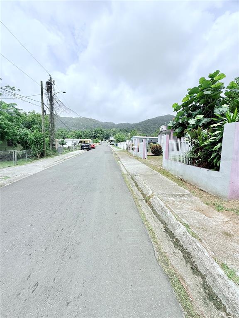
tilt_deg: -4.0
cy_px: 159
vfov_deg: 102.1
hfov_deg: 85.7
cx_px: 120
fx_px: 129
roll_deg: -2.0
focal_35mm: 14
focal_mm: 2.22
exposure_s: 1/2717
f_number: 2.2
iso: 50
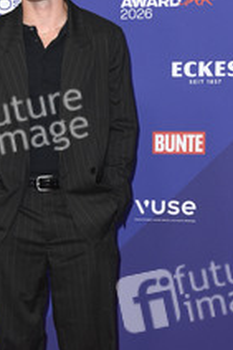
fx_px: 1011
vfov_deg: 19.6
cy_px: 211
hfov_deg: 13.1
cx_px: 51
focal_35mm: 104
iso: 500
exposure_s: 1/250
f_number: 5.6
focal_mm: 55
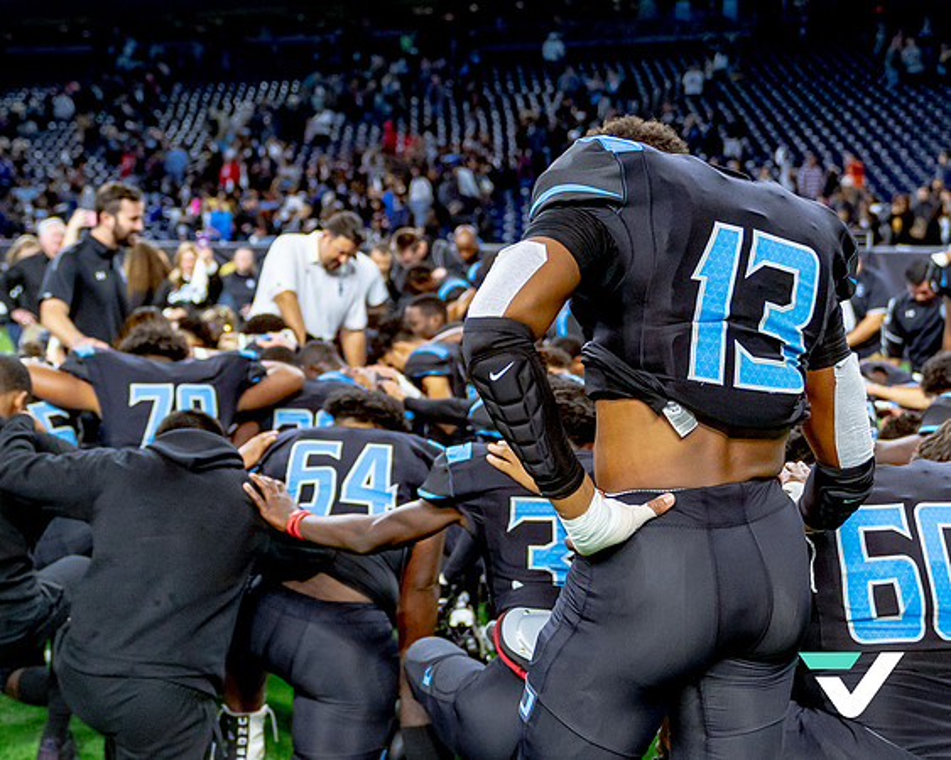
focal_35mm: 57
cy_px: 289
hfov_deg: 32.7
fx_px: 1618
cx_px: 505
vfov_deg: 26.4
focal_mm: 35
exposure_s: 1/1500
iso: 2000
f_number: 2.8
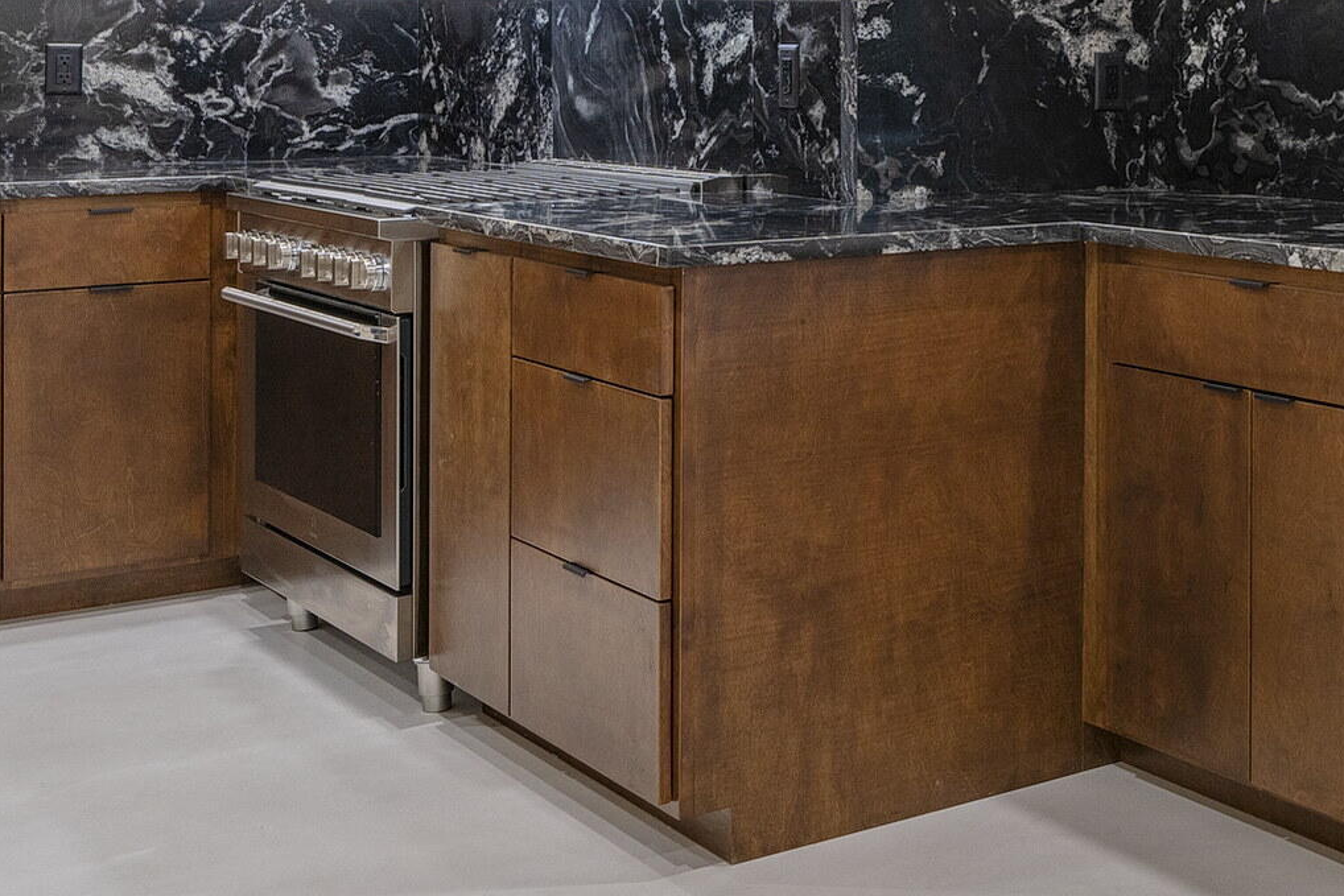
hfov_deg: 32.7
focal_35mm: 55
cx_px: 1401
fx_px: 2053
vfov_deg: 23.9
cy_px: 69
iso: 200
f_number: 7.1
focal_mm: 20
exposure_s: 1/4
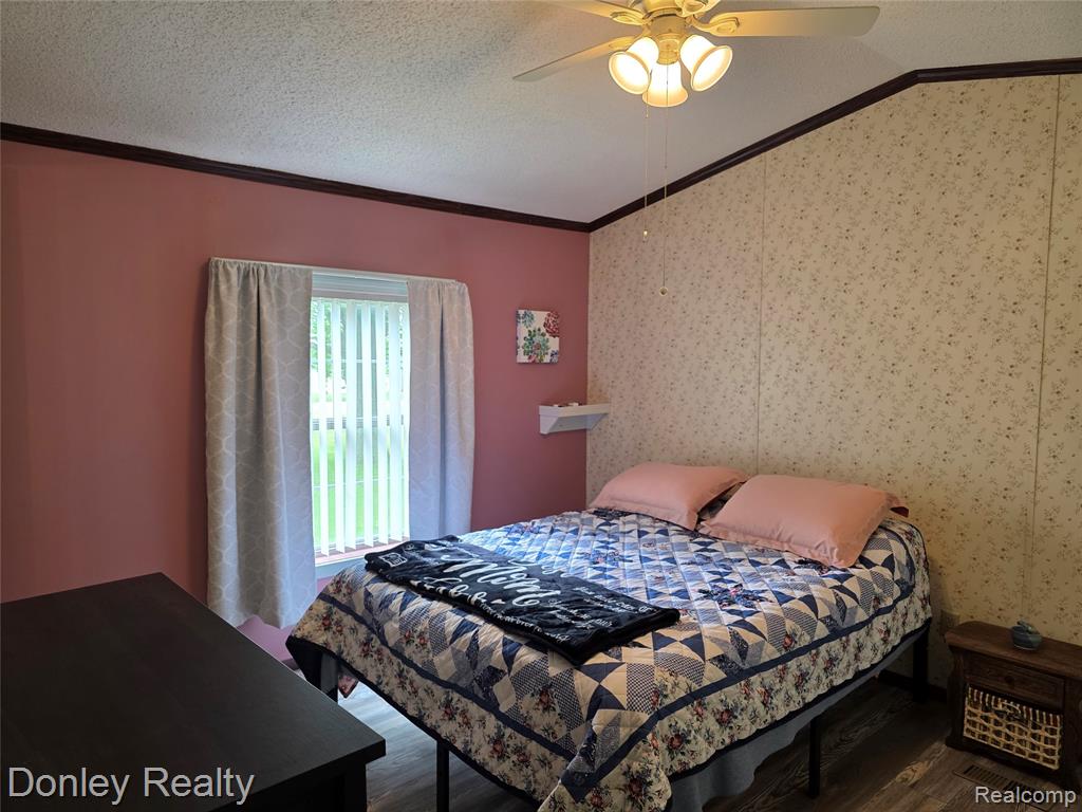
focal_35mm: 23
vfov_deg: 58.9
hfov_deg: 73.9
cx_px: 541
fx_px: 719
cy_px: 406
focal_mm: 6.3
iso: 125
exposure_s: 1/120
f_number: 1.7
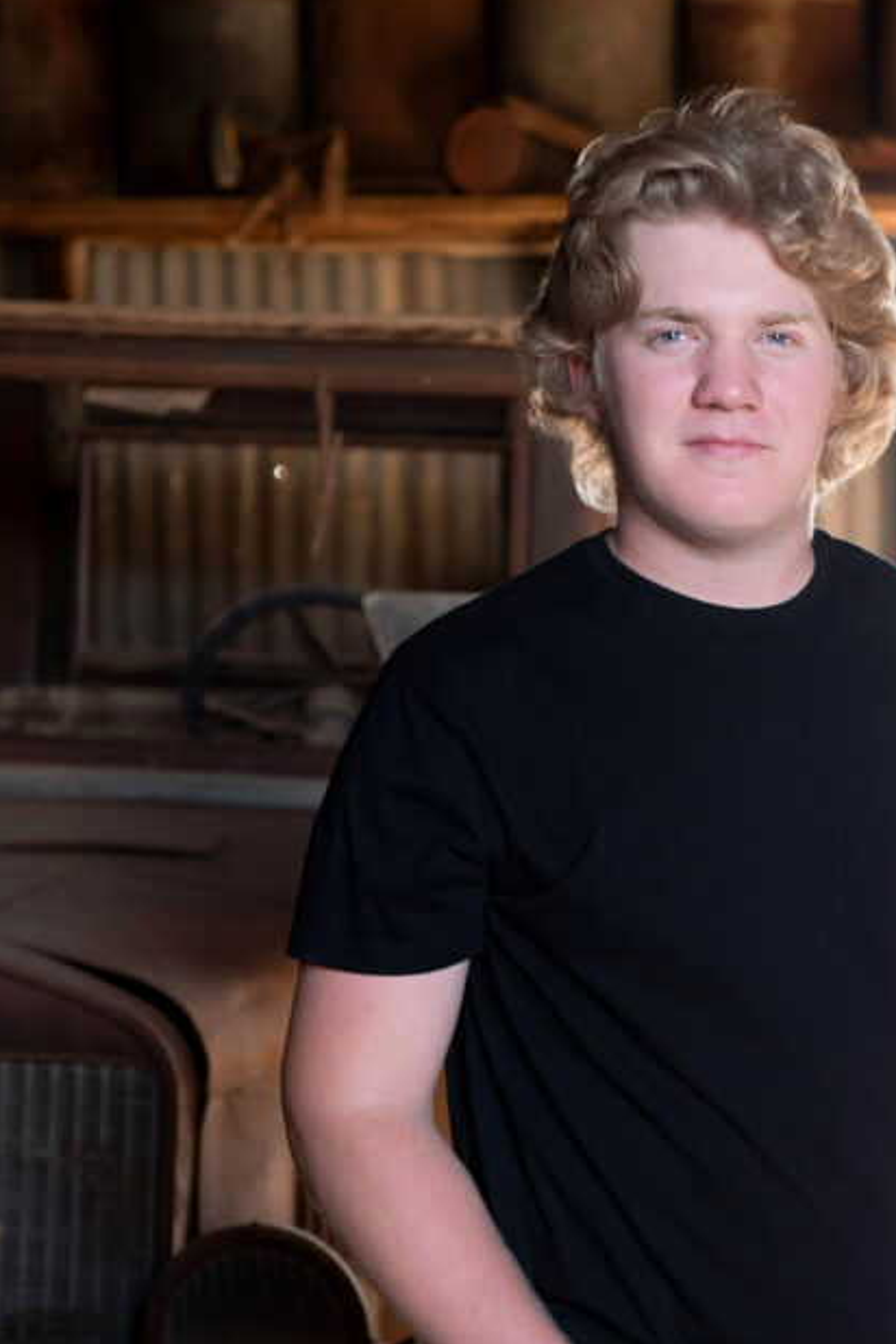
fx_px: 4330
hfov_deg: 11.8
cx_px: 651
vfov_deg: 17.6
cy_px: 722
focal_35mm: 116
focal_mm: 70
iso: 1250
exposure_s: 1/200
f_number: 4.5
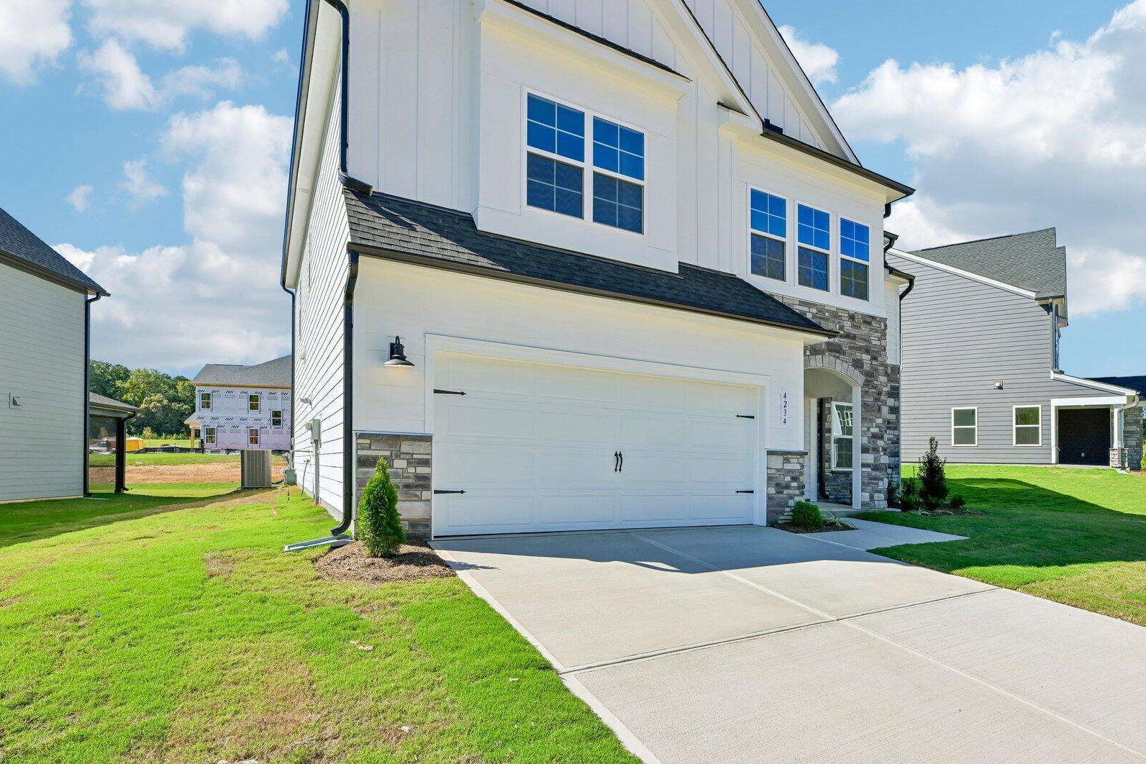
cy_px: 344
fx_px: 573
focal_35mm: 18
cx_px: 660
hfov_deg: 89.3
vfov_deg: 67.2
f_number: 8
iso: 100
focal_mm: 14
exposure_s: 1/500
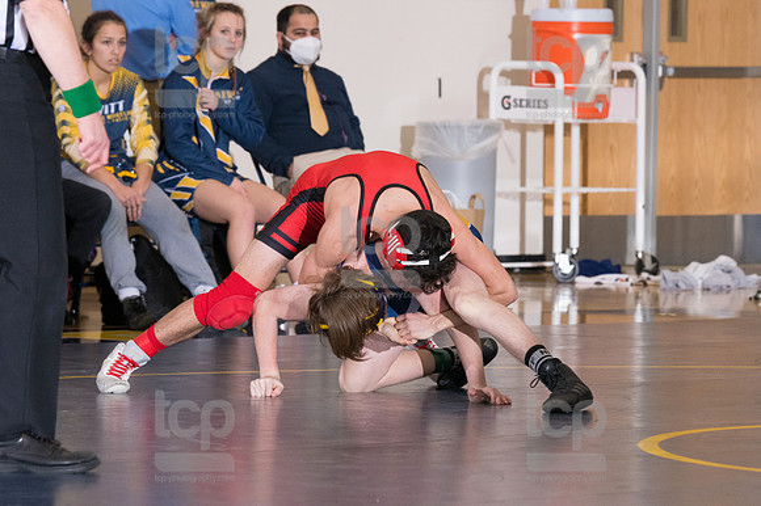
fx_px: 6338
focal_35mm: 300
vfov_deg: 4.6
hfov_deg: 6.9
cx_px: 380
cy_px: 253
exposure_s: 1/250
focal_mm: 200
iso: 2000
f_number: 5.6
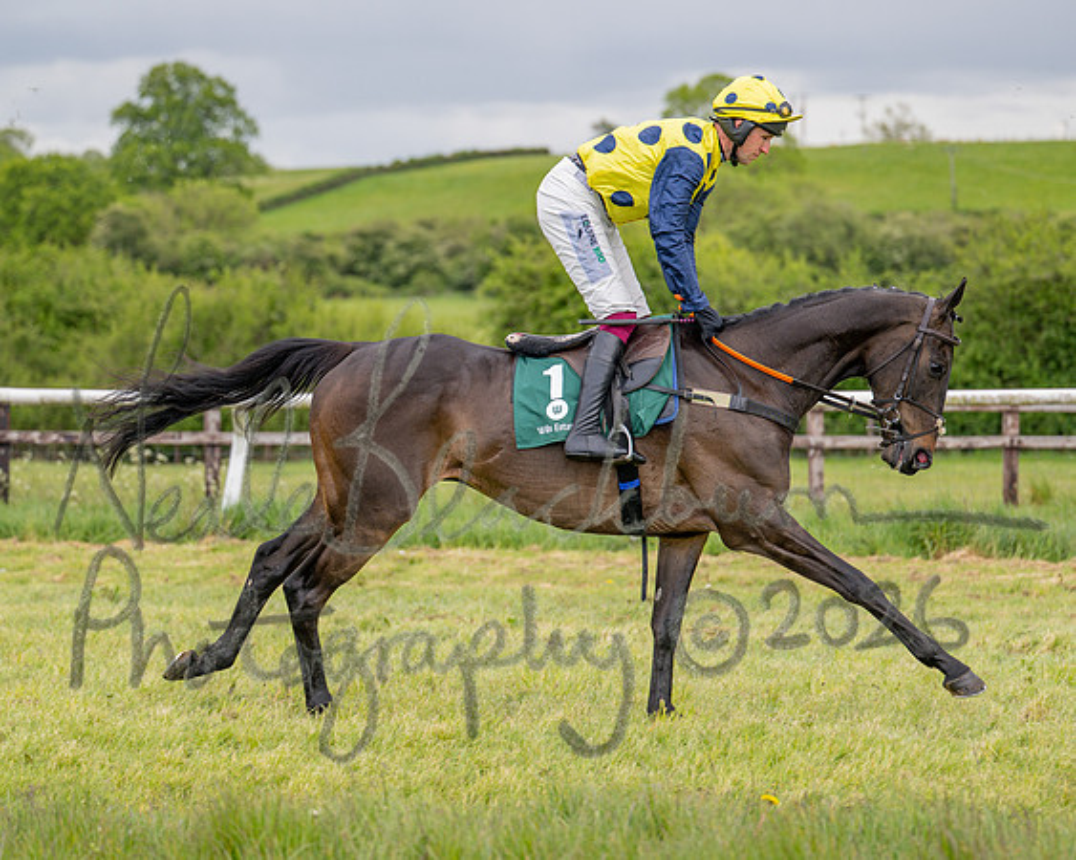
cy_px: 363
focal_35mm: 122
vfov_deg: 12.6
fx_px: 3880
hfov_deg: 15.8
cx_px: 453
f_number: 2.8
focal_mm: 90
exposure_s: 1/1250
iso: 200
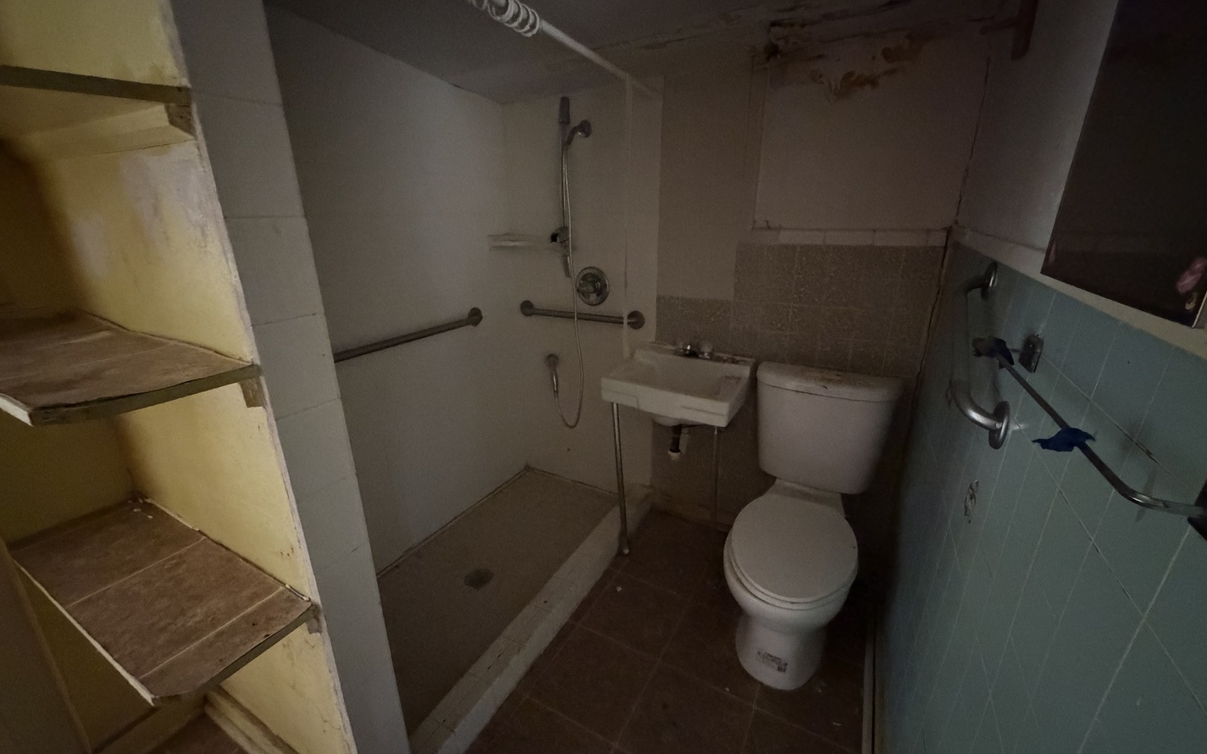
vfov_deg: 74.8
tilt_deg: -19.5
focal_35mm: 15
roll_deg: +0.6
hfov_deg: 101.5
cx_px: 600
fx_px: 493
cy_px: 380
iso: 1600
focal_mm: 2.22
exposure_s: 1/31
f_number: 2.2
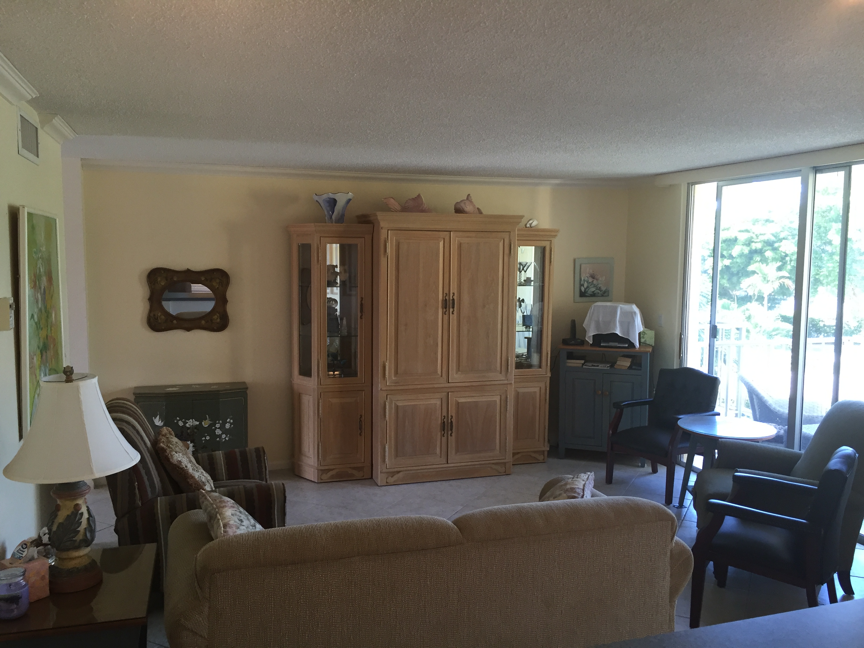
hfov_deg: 61.7
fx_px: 724
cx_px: 432
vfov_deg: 48.2
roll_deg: -1.3
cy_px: 324
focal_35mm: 29
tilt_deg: -4.8
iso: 40
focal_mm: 4.15
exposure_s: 1/30
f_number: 2.2
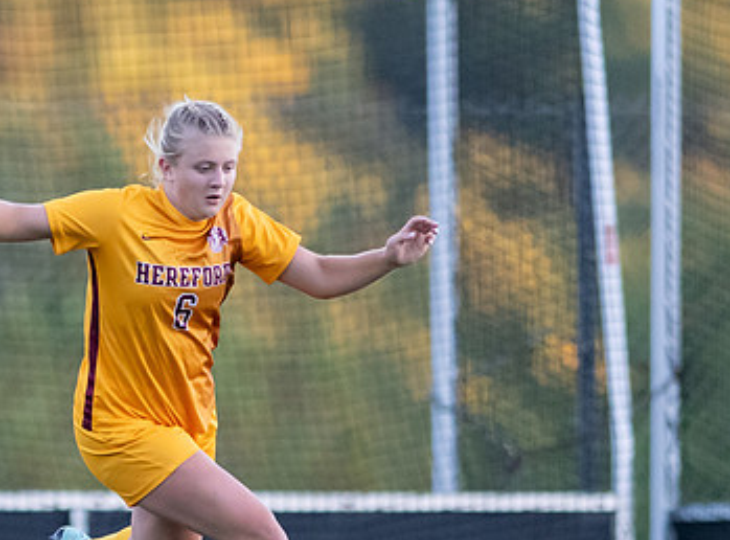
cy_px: 464
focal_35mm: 1270
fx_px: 26645
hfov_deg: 1.6
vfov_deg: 1.2
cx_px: -13
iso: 1800
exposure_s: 1/1600
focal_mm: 300
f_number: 2.8
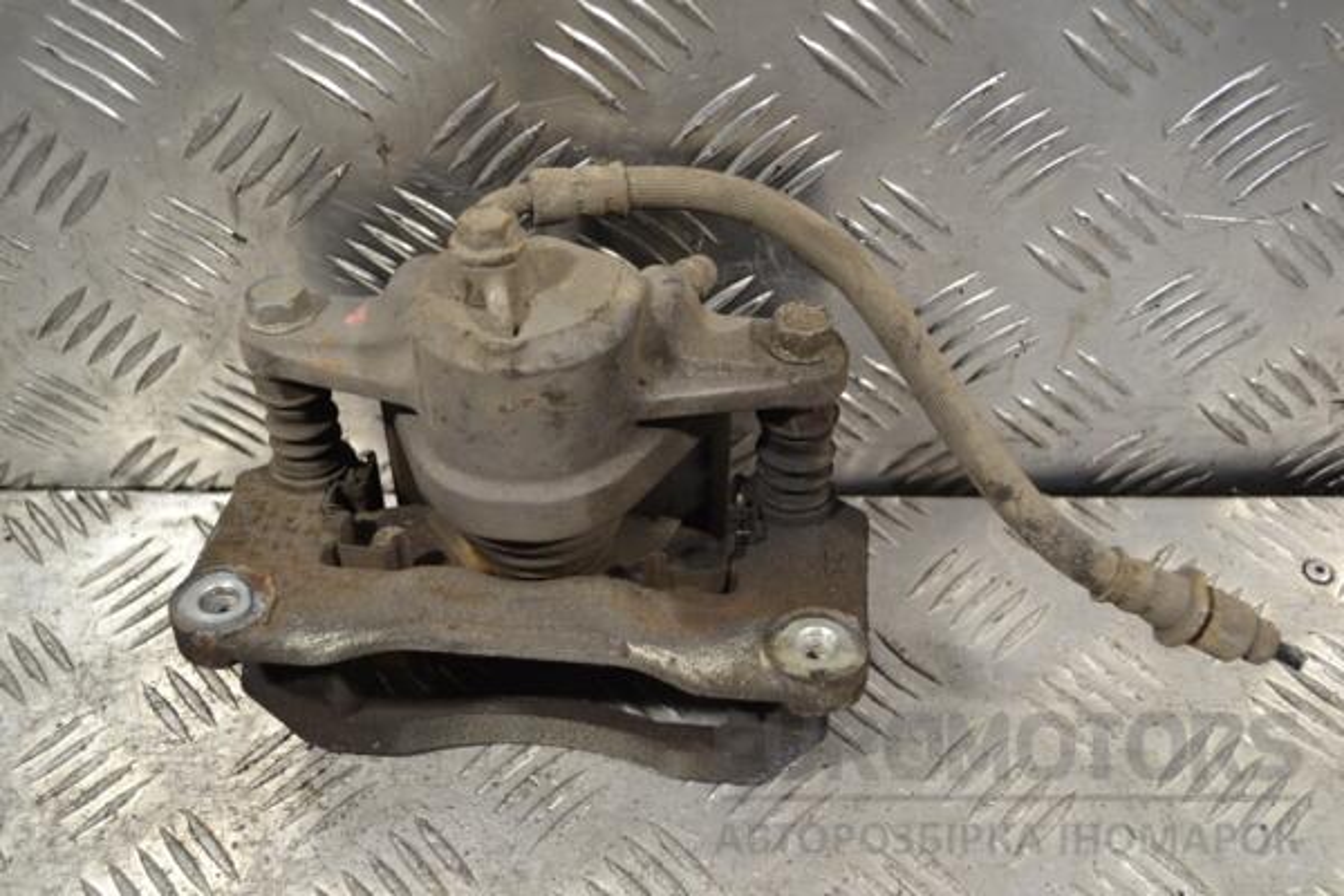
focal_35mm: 39
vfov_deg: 34.2
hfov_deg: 49.6
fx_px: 1456
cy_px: 448
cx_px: 672
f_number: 5
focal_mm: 26
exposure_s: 1/100
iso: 400
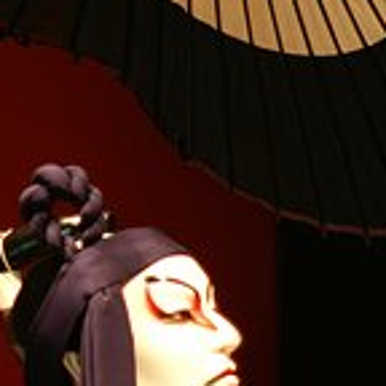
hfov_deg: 7.7
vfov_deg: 7.7
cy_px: 220
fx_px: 2864
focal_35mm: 227
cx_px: -40
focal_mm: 50
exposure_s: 1/5
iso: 100
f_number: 1.4
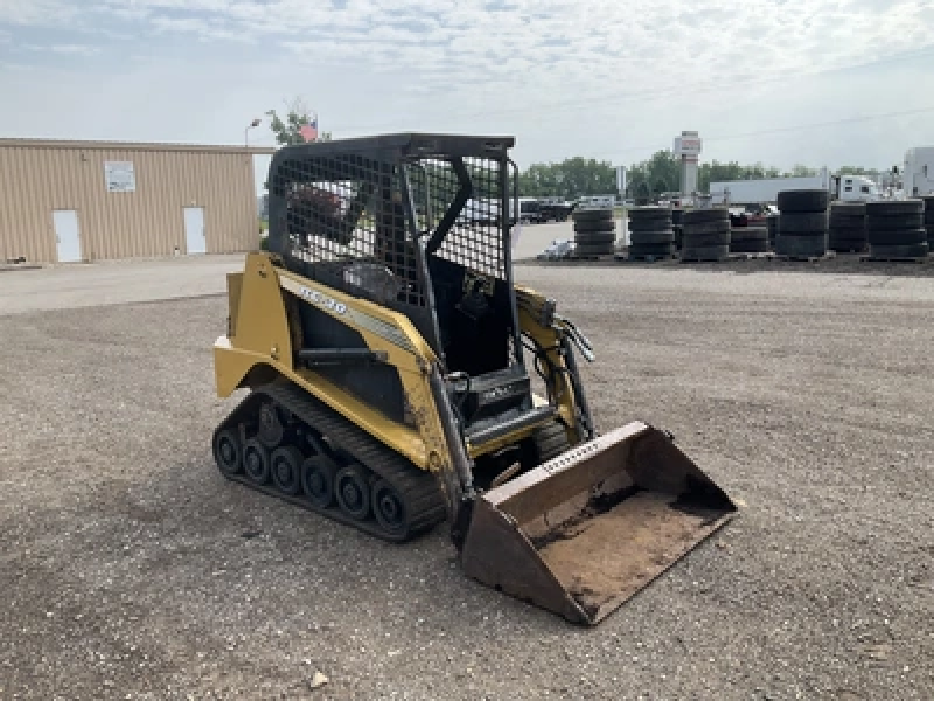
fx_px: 782
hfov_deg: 61.7
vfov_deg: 48.2
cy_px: 350
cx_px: 467
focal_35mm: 29
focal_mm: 3
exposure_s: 1/978
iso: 25
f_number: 1.8
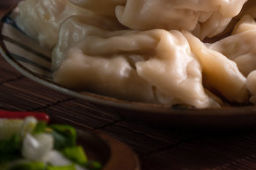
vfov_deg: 2.7
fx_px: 3577
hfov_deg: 4.1
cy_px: -8
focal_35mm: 503
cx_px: 255
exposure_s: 1/200
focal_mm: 239
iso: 100
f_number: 6.3
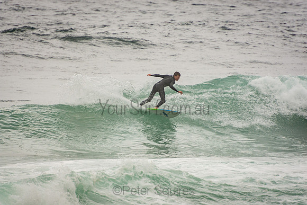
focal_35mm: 600
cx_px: 154
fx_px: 5118
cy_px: 102
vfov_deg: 2.3
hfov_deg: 3.4
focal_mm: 400
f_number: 5.6
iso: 280
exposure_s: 1/1250
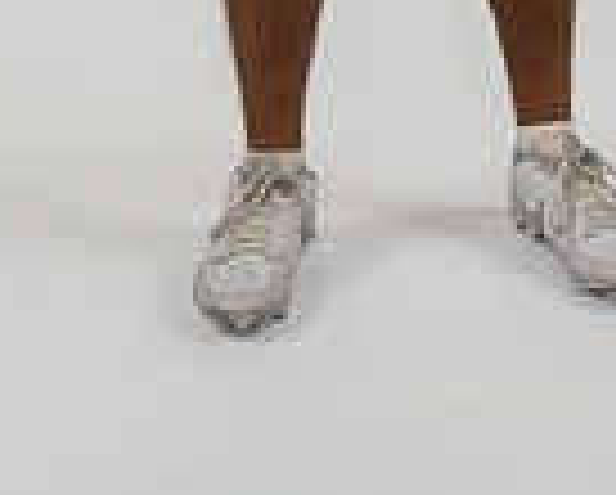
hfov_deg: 15.6
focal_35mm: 123
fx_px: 2246
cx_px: 436
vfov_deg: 11.3
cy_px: -513
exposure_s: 1/125
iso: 250
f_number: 4
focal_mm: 40
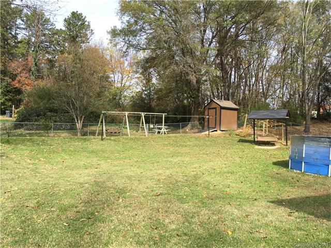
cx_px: 166
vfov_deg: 48.2
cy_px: 124
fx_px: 277
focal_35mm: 29
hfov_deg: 61.7
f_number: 2.2
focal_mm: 4.15
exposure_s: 1/725
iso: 25
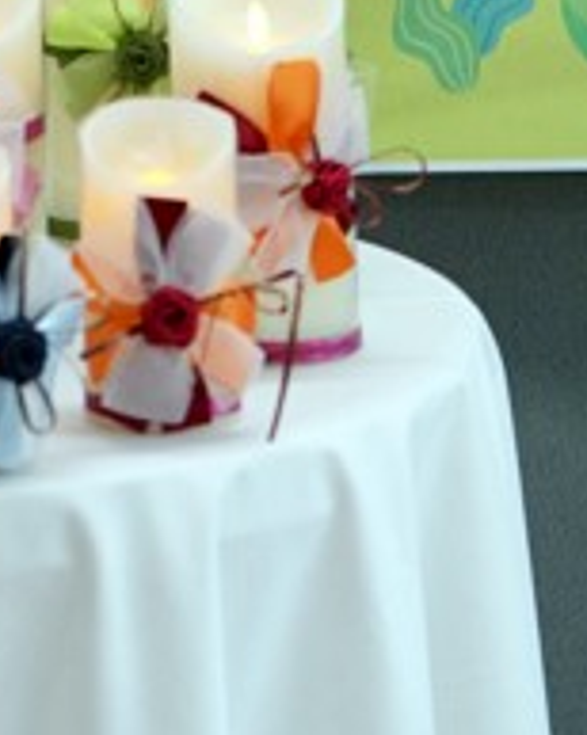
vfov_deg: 6.1
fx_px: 6677
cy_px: -834
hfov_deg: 5.0
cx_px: -438
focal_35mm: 307
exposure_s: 1/160
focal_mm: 70
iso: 640
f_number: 4
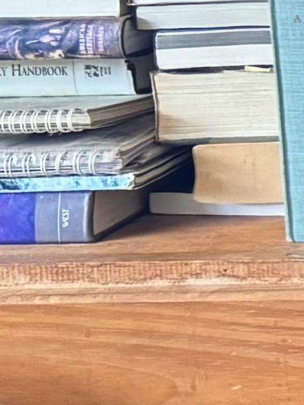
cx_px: 1569
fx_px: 2411
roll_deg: -0.5
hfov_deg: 5.4
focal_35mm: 206
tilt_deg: -8.9
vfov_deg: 9.4
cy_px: -187
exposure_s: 1/60
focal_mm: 6.76
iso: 400
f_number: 1.78
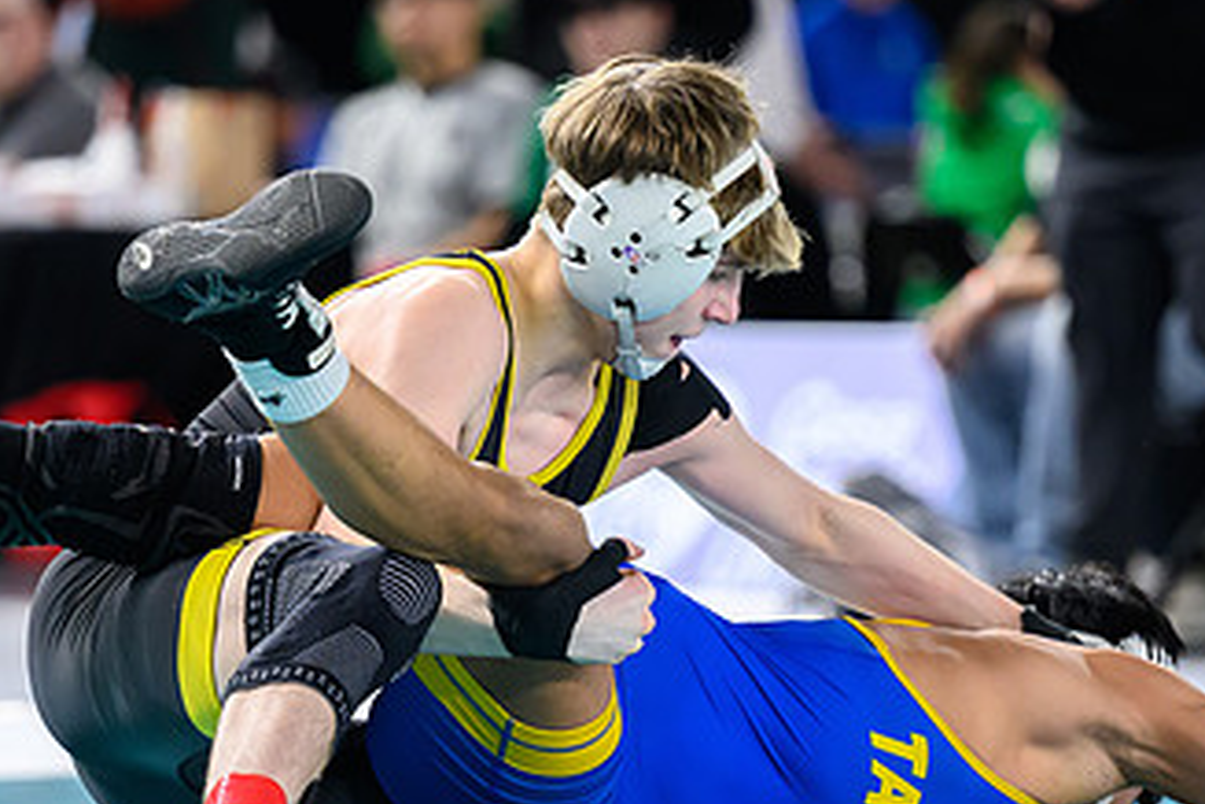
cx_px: 504
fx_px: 12083
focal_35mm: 361
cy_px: 668
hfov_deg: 5.7
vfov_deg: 3.8
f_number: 2.8
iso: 3200
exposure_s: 1/800
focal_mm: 165
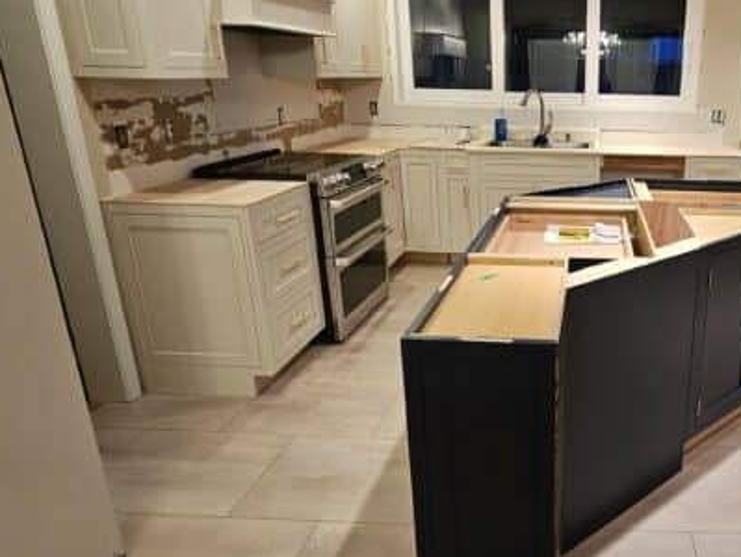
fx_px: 536
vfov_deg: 54.9
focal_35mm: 25
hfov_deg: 63.6
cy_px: 253
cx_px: 589
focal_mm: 2.2
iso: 320
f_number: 2.2
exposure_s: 1/60
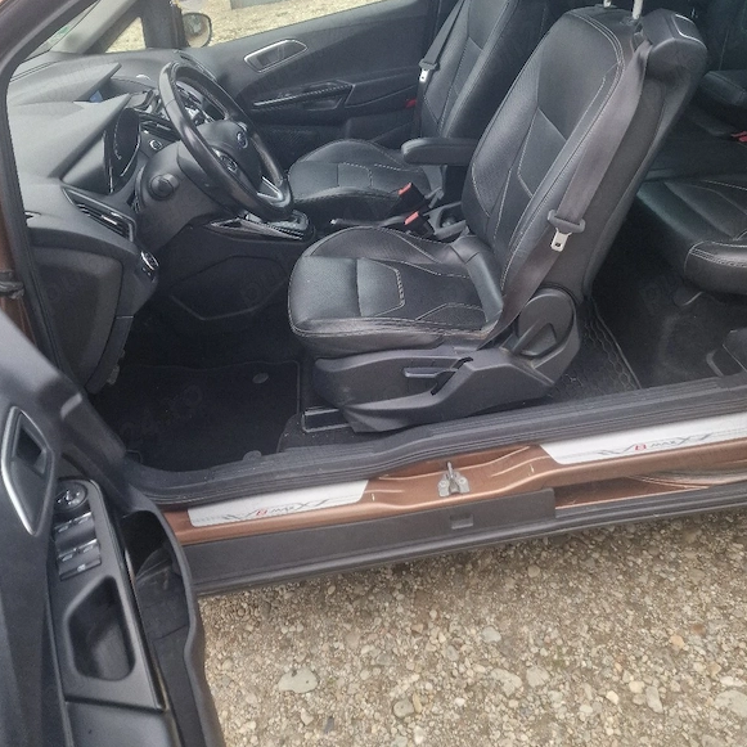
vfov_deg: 56.5
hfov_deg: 57.3
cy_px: 275
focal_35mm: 28
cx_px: 372
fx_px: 684
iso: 250
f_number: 1.8
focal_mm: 6.4
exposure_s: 1/100
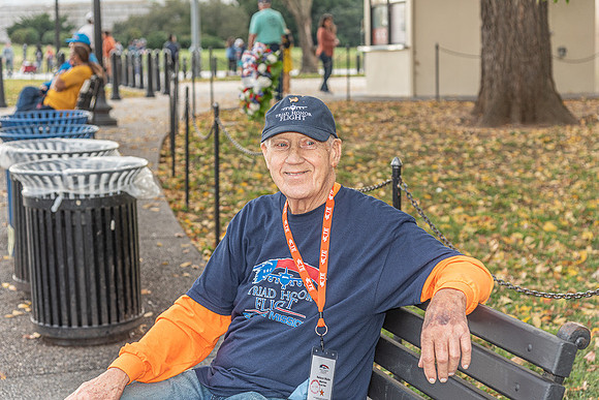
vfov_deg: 19.5
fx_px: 1165
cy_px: 200
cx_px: 300
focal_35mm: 70
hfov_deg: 28.8
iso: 500
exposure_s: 1/250
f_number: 5
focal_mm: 70
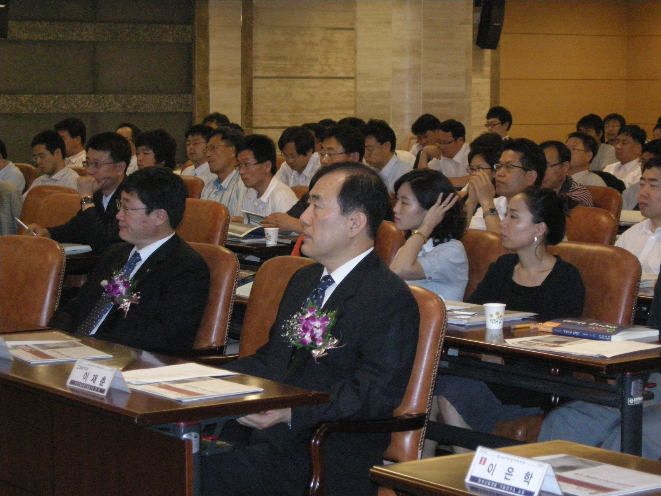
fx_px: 1967
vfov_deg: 14.4
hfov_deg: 19.1
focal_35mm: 103
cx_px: 330
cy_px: 248
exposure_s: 1/60
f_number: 4.7
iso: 800
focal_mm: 21.5
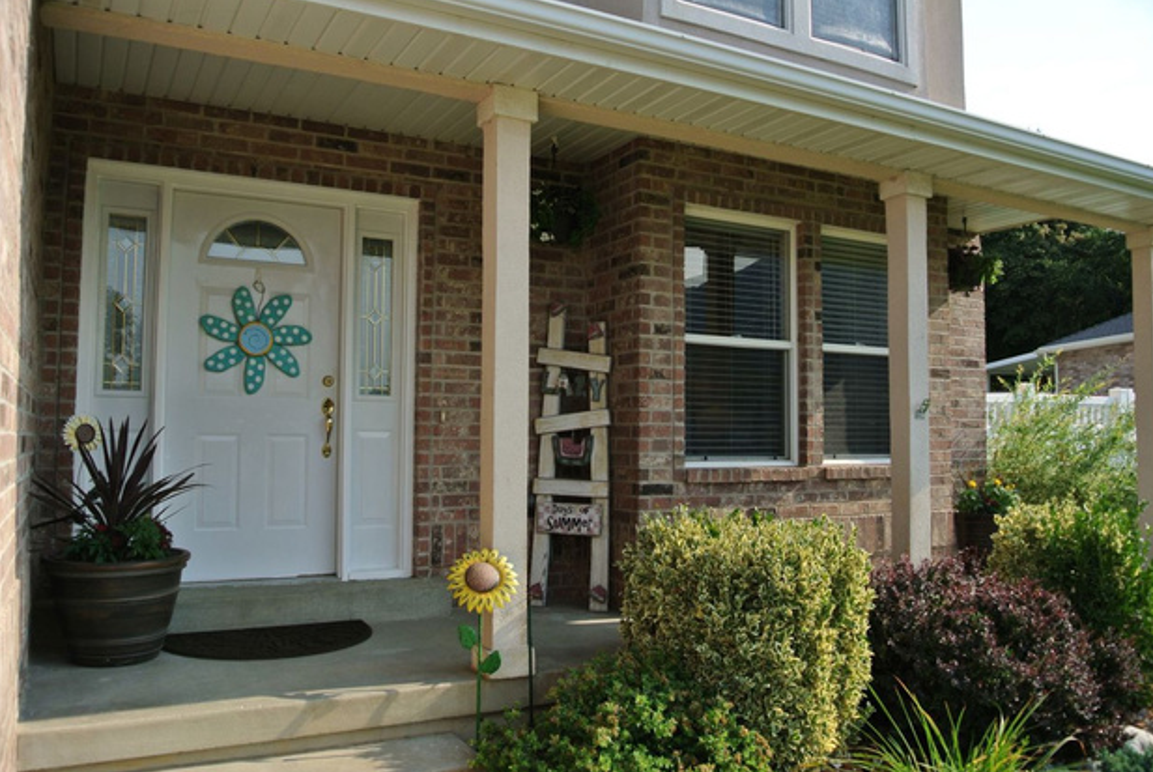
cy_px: 393
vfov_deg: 46.5
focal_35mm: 28
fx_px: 898
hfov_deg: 65.4
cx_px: 591
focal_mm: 10
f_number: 4.5
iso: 100
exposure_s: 1/500
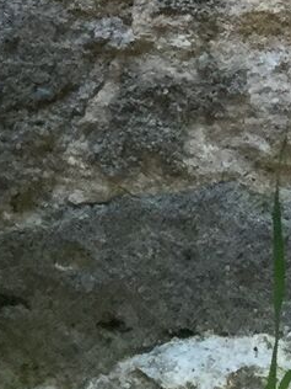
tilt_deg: -32.0
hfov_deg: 7.3
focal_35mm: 196
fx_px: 2197
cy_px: 447
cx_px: -293
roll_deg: +1.5
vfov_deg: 10.0
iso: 50
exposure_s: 1/33
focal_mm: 3.3
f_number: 2.4
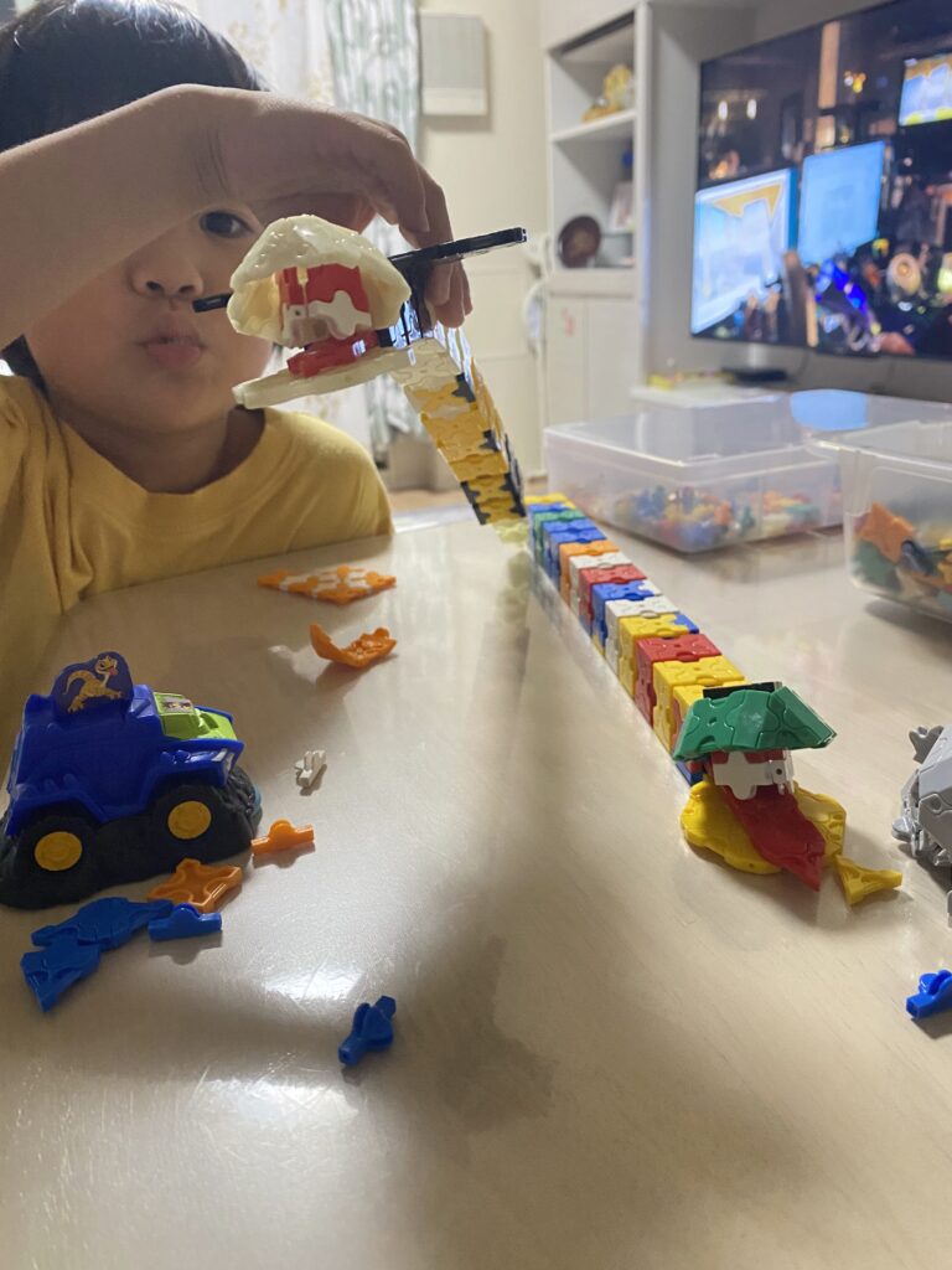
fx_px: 953
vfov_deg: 67.3
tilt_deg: -19.9
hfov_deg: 53.1
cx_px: 476
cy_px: 635
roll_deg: +3.0
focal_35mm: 26
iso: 500
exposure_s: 1/59
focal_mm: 4.25
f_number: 1.8
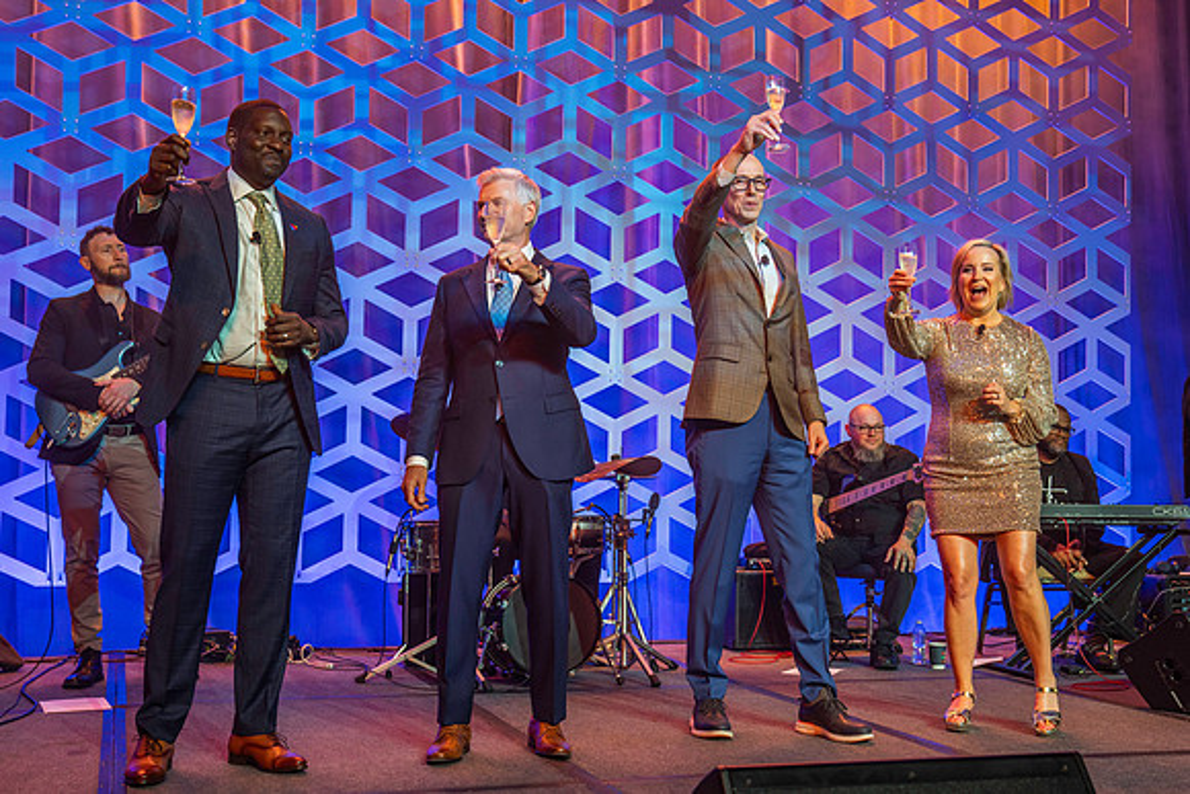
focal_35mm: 45
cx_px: 632
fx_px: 1500
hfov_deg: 43.3
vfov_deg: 29.7
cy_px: 400
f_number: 4.5
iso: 1250
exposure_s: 1/200
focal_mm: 40
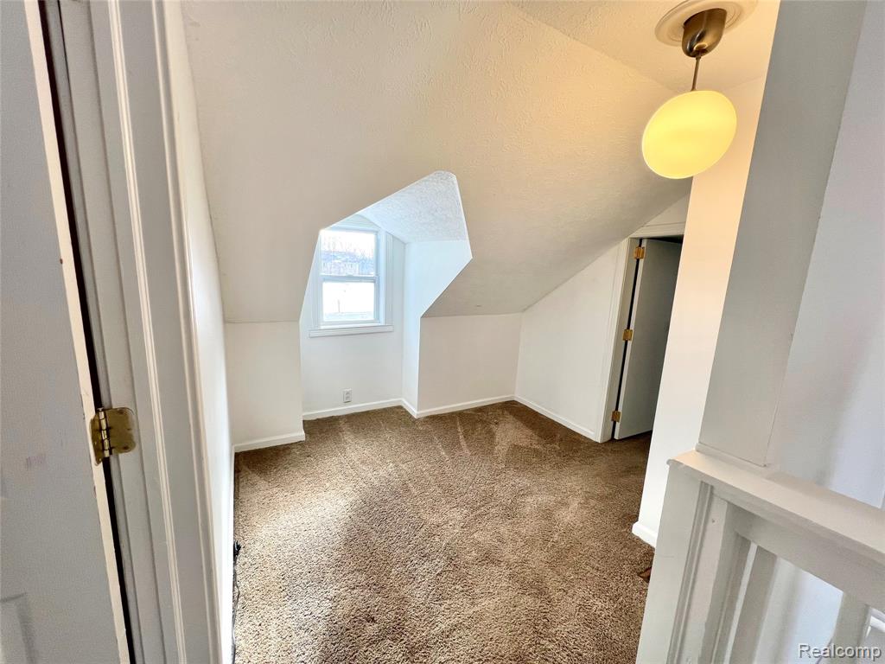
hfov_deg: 106.2
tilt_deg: -10.6
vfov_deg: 89.9
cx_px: 442
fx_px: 332
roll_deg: -2.7
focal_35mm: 13
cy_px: 332
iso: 64
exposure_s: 1/120
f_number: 1.8
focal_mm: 1.57
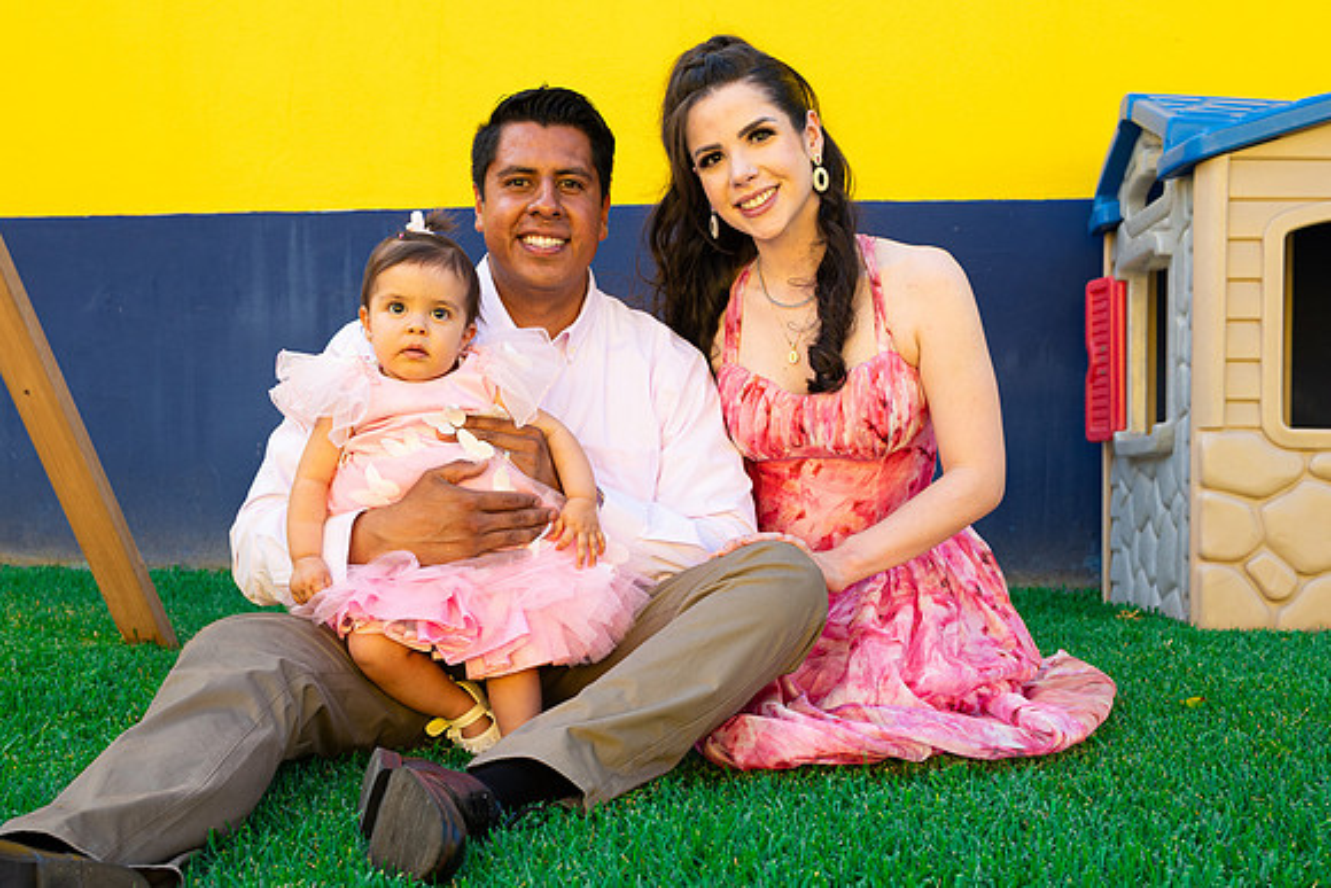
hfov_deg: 47.1
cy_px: 493
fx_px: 1525
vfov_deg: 32.4
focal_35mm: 41
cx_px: 588
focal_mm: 35
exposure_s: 1/400
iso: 400
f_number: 5.6
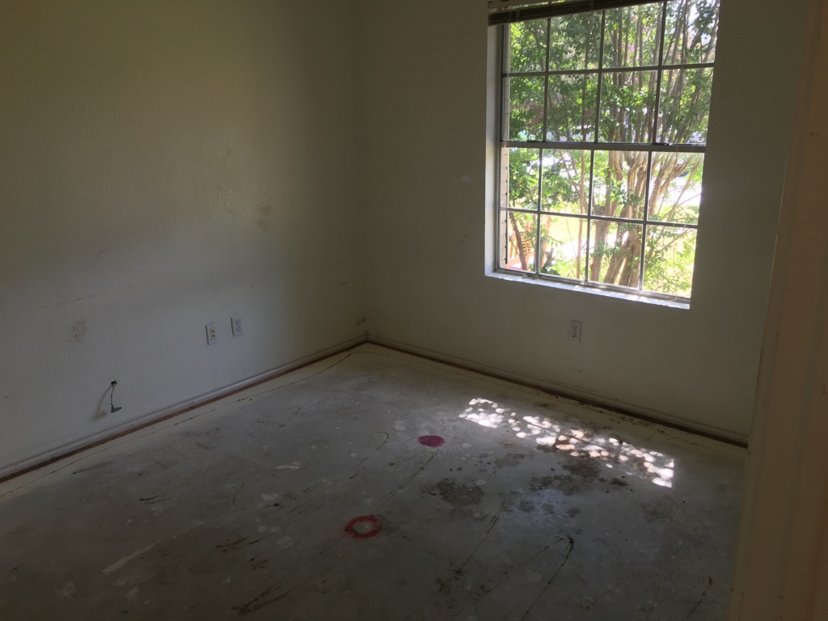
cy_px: 310
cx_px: 414
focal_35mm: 29
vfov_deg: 48.2
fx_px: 694
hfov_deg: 61.7
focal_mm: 4.15
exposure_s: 1/60
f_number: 2.2
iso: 25
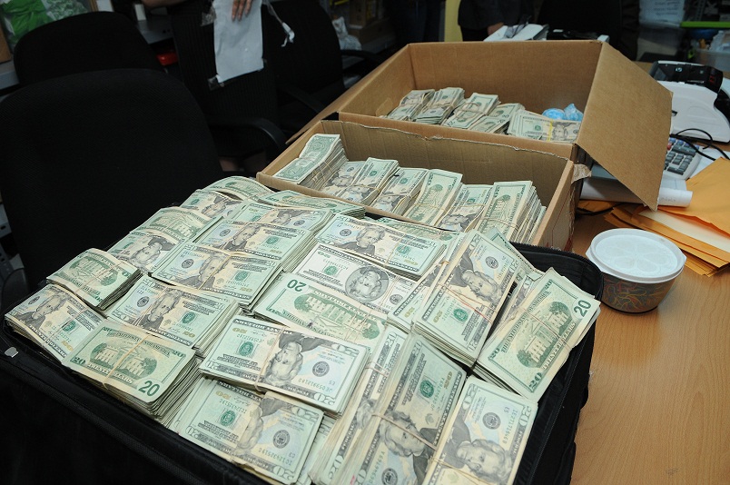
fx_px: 1154
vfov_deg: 23.7
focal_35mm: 57
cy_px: 242
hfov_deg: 35.1
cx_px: 365
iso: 400
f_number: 4.5
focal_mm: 38
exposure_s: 1/125
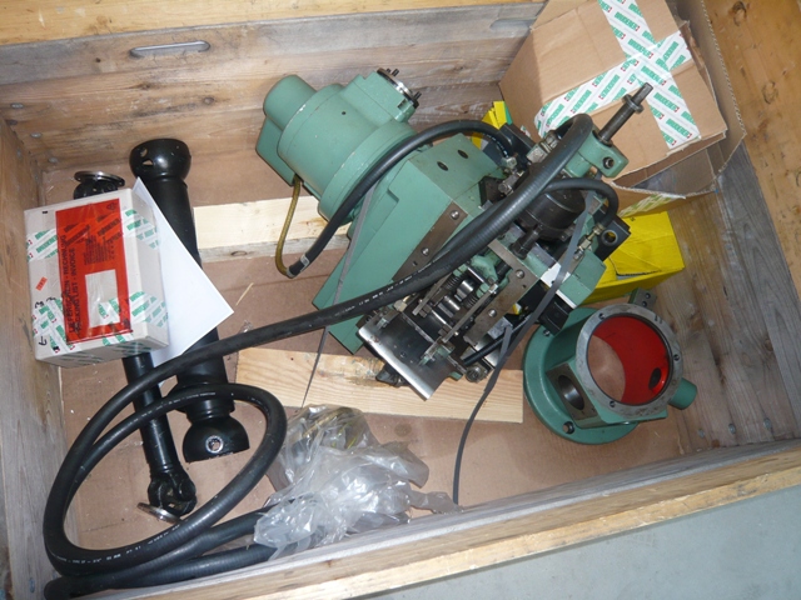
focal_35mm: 28
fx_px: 648
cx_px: 400
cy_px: 300
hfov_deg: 63.4
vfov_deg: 49.7
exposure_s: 1/30
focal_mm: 4.6
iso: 100
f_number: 2.8
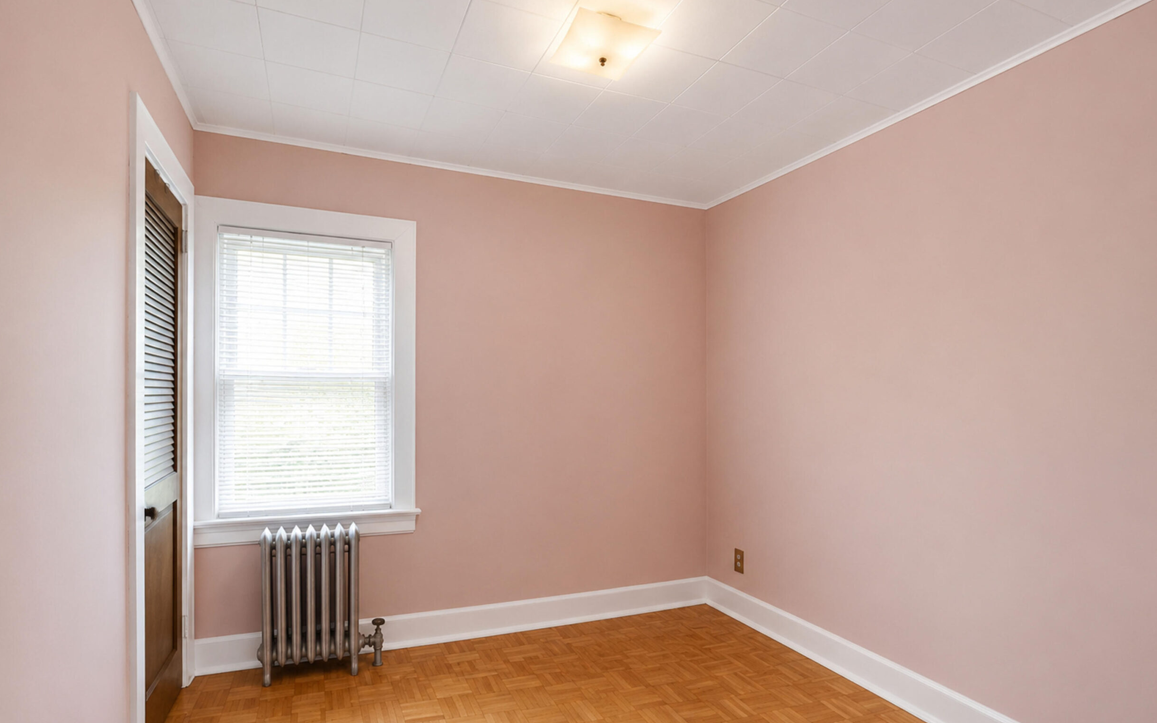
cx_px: 553
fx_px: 505
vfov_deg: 71.1
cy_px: 390
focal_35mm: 16
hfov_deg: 97.8
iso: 2000
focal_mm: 10
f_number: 5.6
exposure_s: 1/40
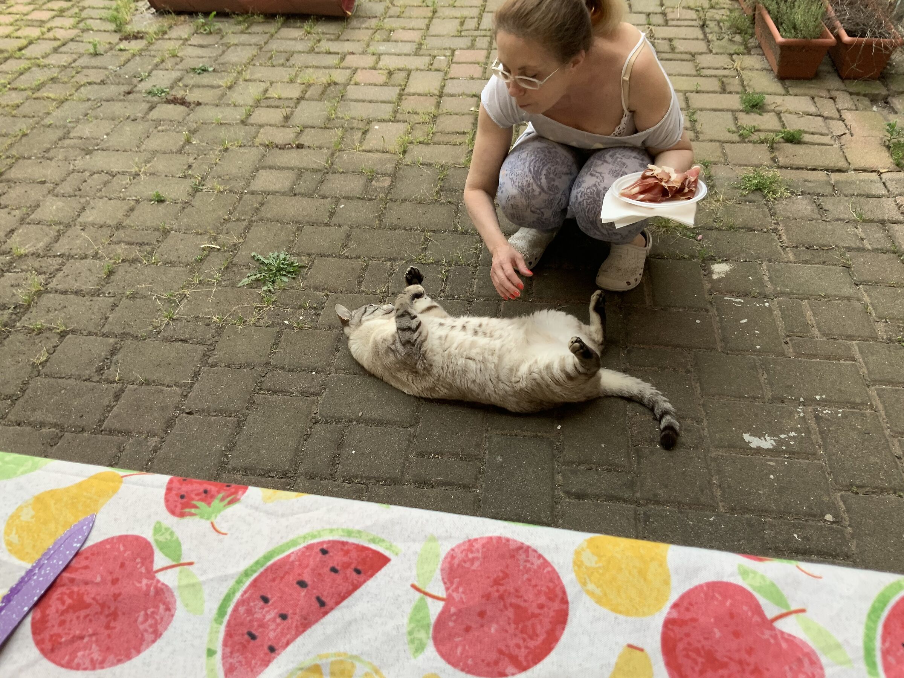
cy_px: 339
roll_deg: +3.5
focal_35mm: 29
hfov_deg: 61.7
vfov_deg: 48.2
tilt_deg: -41.1
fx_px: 757
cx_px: 452
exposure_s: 1/120
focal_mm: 3
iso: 50
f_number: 1.8
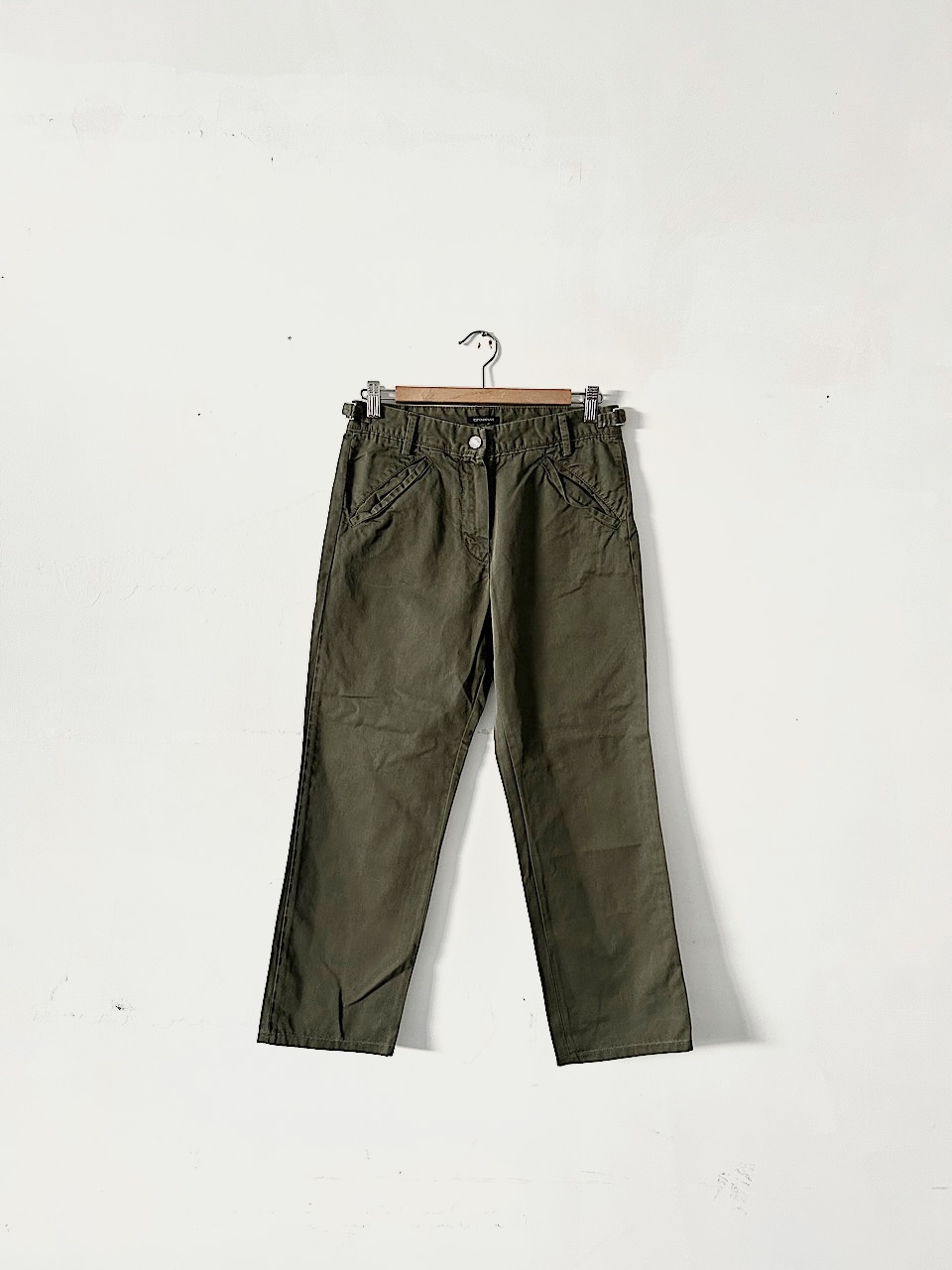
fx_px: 953
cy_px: 635
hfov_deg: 53.1
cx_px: 476
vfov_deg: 67.3
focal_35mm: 26
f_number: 1.5
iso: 160
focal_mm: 5.7
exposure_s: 1/60
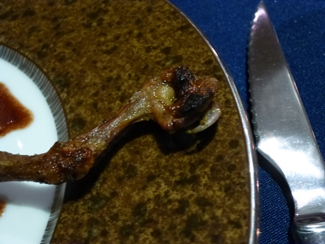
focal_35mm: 45
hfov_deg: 42.1
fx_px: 422
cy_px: 122
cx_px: 162
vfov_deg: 32.2
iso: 800
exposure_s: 1/8
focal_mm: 8
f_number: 3.9
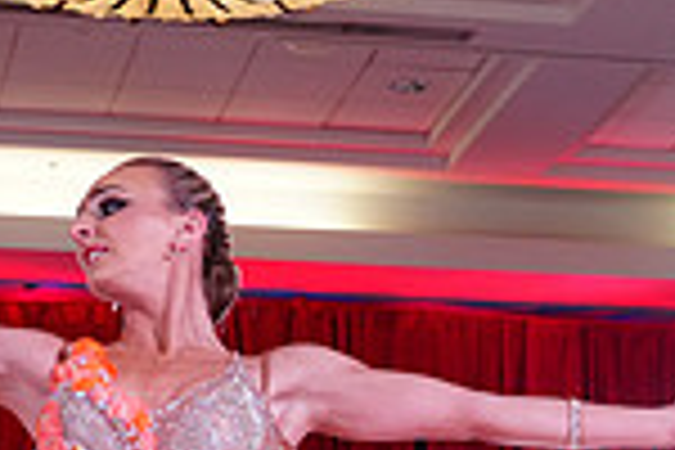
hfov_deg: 13.4
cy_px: 704
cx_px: 639
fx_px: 2831
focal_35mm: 151
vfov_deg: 8.8
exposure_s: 1/250
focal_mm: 39
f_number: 5
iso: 2500
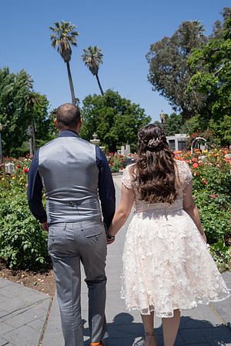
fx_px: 346
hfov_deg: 36.9
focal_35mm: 36
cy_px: 173
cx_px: 116
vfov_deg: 53.1
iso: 100
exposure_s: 1/320
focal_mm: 36
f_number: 5.6
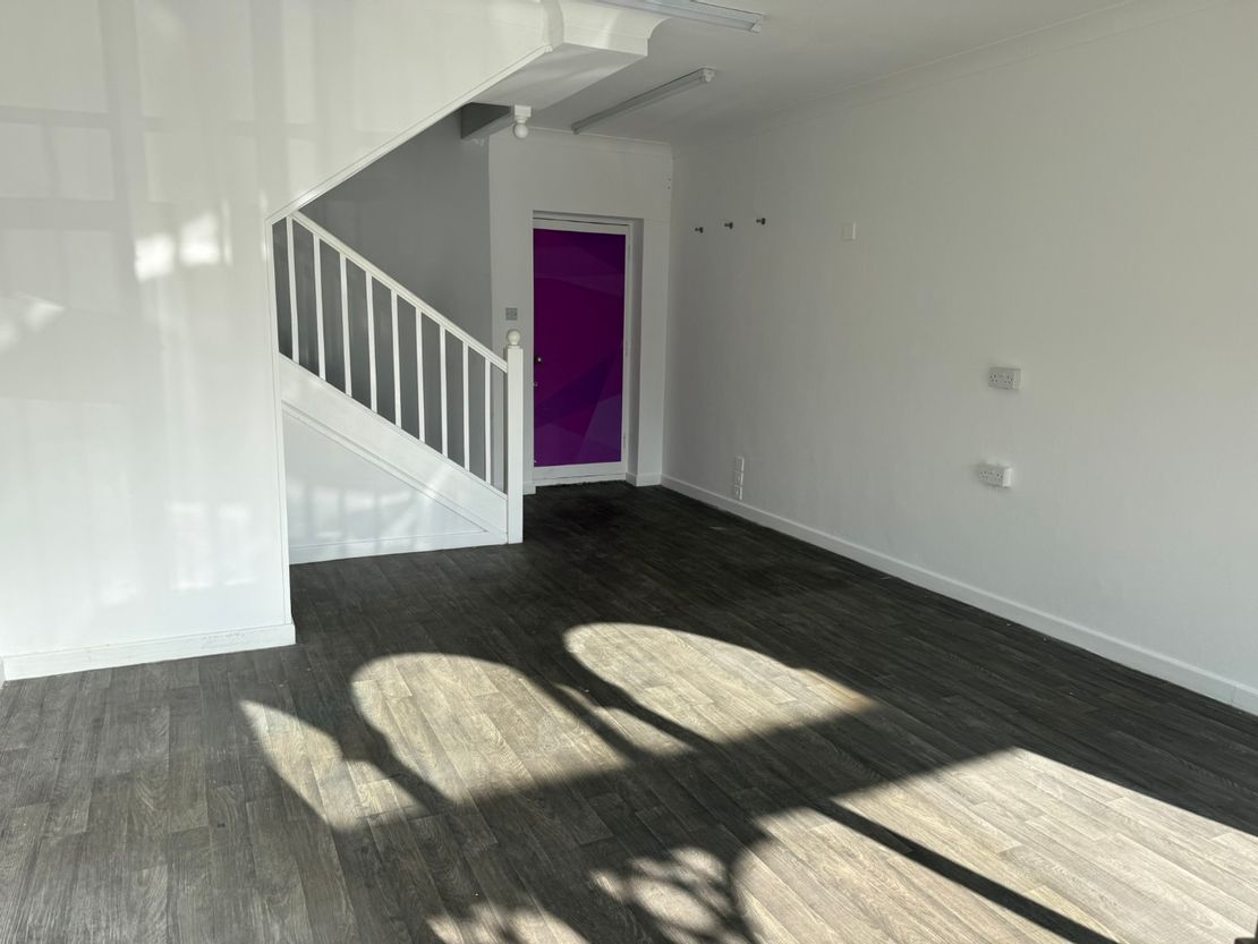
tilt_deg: -12.3
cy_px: 472
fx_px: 872
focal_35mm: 24
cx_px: 629
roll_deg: -1.7
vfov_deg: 56.8
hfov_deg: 71.6
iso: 80
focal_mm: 6.76
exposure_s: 1/1018
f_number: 1.78
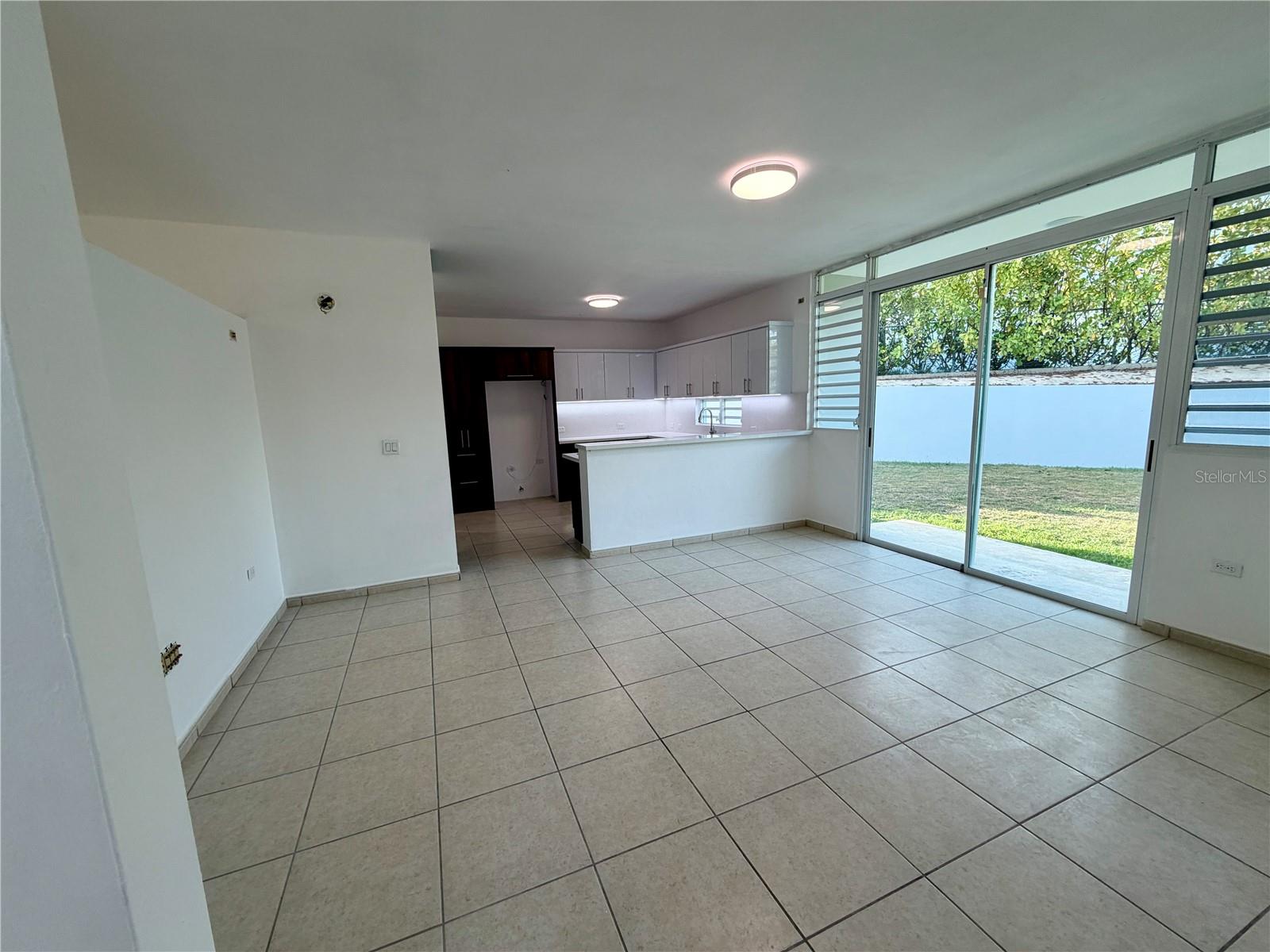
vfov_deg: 85.7
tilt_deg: -8.6
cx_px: 635
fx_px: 514
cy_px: 476
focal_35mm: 14
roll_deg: +2.3
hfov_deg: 102.1
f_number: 2.2
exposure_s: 1/120
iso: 64
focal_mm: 2.22
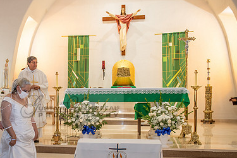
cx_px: 70
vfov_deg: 30.3
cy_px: 106
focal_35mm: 44
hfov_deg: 43.6
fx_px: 290
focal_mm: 27
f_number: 2.8
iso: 1000
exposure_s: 1/160
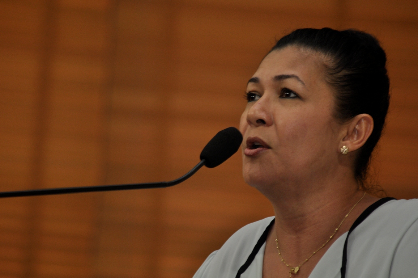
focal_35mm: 255
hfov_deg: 8.1
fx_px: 2957
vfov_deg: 5.4
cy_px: 139
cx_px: 209
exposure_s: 1/60
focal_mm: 170
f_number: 4.8
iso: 400
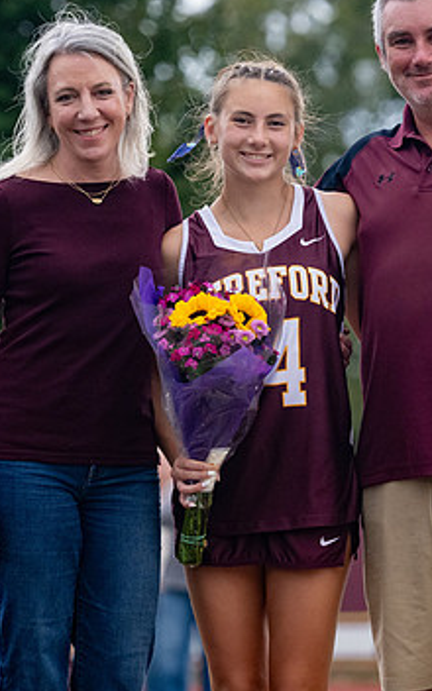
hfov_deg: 3.4
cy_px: 373
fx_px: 7309
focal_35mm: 388
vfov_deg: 5.4
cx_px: 347
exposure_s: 1/640
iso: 1800
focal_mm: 175
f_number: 4.5
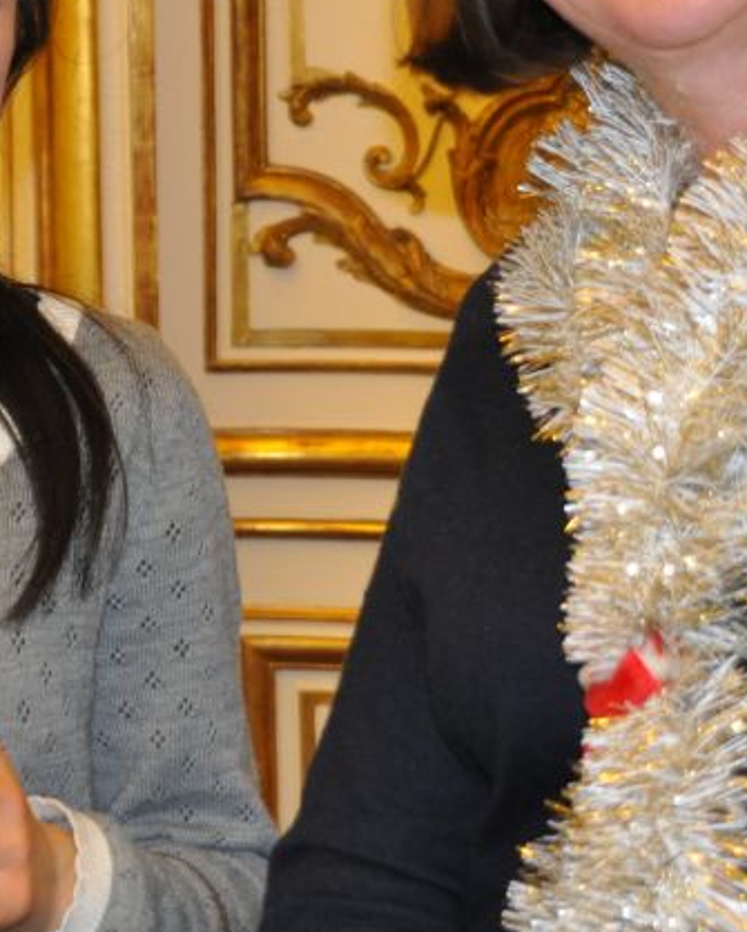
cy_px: 106
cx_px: -105
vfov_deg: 15.7
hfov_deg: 12.5
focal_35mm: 121
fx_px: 3340
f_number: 4.2
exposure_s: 1/60
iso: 800
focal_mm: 30
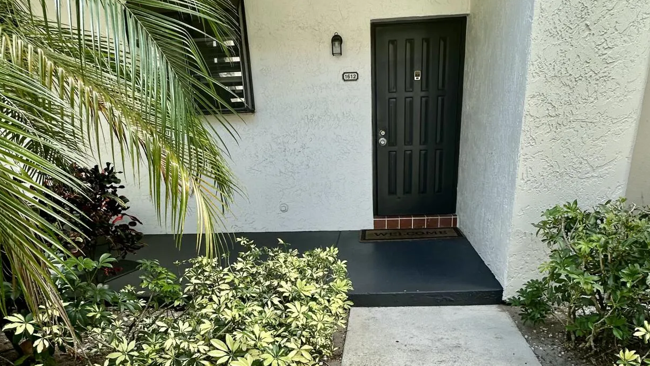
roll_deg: +1.2
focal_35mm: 25
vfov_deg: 43.4
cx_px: 346
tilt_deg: -21.0
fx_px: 431
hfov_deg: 74.0
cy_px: 302
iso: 40
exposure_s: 1/184
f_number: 2.2
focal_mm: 2.22
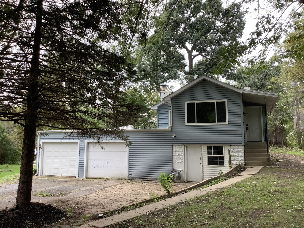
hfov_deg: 58.4
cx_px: 152
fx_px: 272
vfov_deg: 45.4
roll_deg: -0.4
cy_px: 114
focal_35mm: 31
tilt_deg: +6.5
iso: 25
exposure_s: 1/123
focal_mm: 3.3
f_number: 2.4
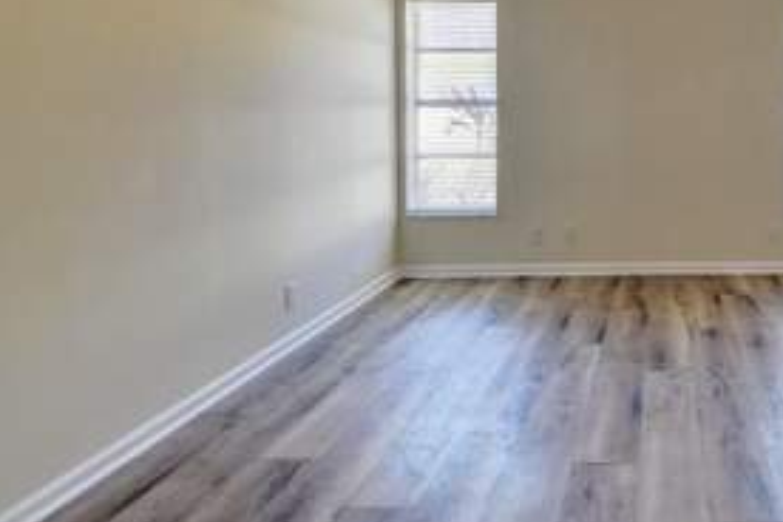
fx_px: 565
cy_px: 111
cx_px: 678
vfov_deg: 47.1
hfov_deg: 60.7
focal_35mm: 26
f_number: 8
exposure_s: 1/25
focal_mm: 10
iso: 640
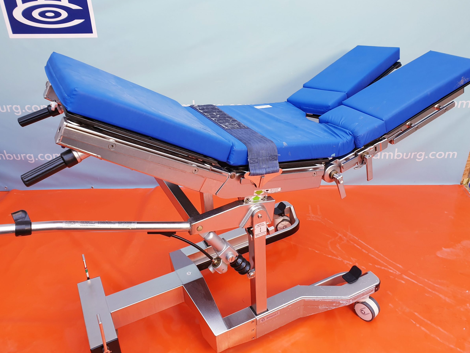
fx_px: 380
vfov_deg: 49.7
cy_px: 168
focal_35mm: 28
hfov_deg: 63.4
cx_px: 240
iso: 64
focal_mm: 4.3
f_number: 2.4
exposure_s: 1/100
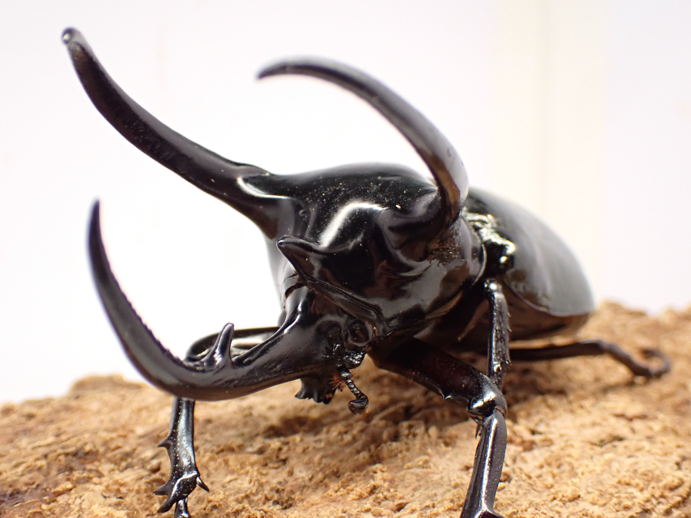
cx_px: 346
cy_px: 259
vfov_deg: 30.9
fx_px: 938
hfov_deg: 40.4
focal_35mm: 47
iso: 800
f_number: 3.1
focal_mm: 8.4
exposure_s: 1/160
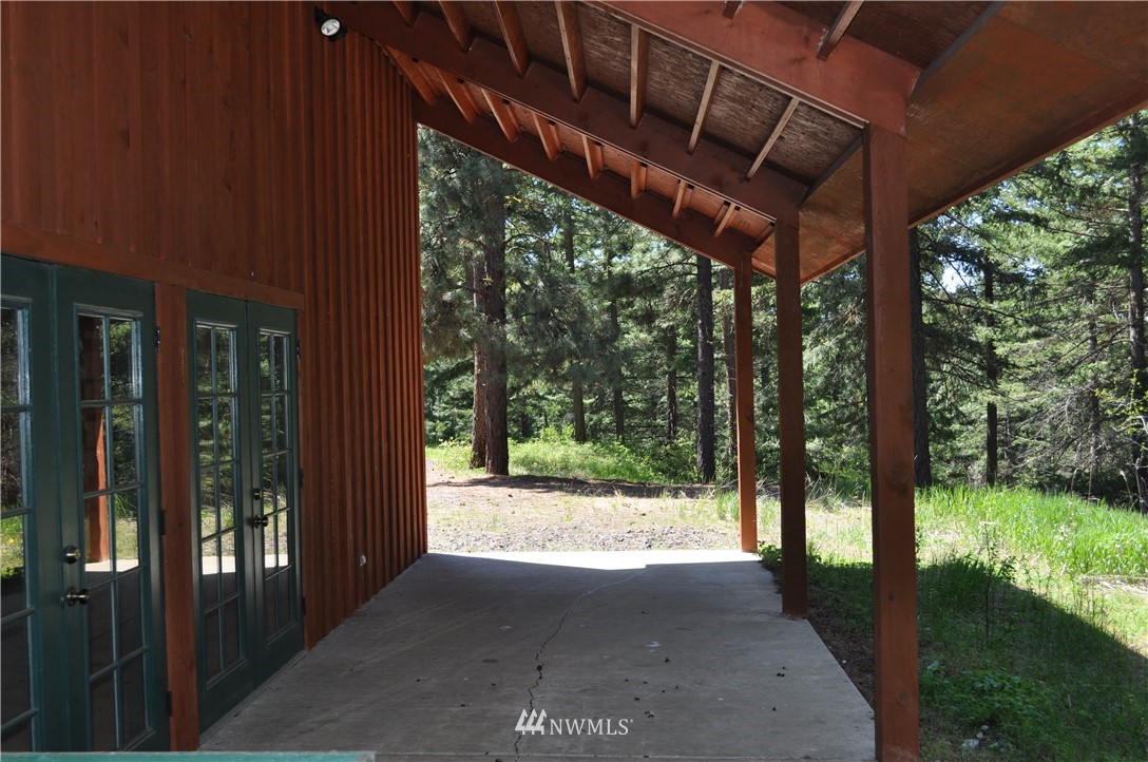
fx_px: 1146
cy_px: 381
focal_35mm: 36
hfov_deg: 53.2
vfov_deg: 36.8
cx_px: 574
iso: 200
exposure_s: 1/200
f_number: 6.3
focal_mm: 24
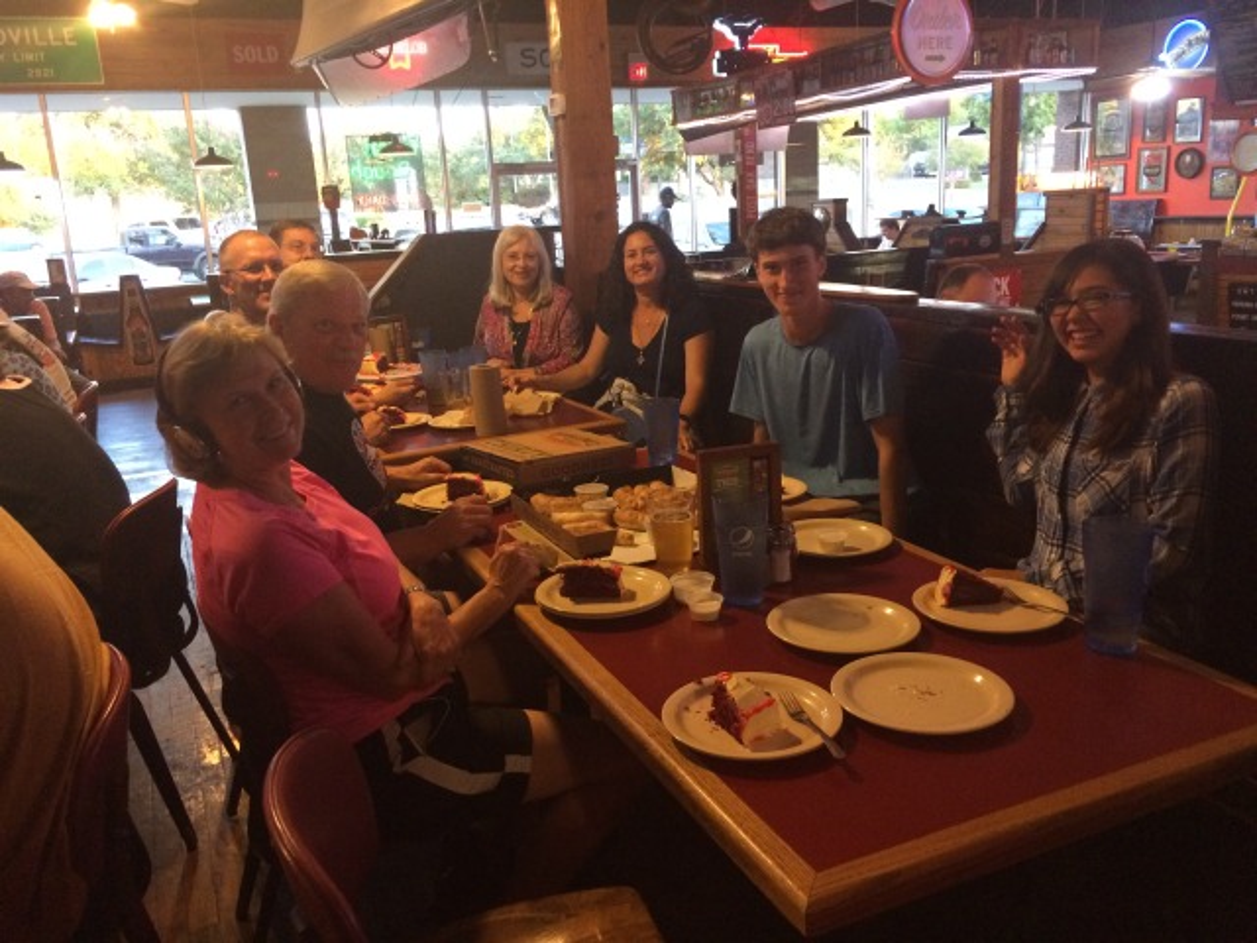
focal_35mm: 29
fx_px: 1053
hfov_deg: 61.7
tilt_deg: -14.9
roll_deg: +2.5
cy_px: 472
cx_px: 628
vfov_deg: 48.2
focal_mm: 4.15
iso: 320
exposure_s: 1/30
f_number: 2.2
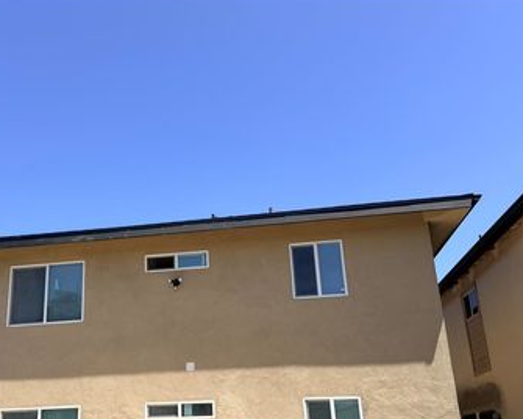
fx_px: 542
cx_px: 175
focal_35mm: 35
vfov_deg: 41.6
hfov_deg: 50.6
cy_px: 282
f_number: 1.78
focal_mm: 6.76
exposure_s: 1/3279
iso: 80
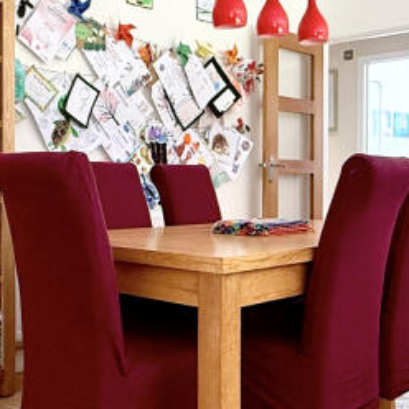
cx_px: 153
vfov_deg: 33.4
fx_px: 682
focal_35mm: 51
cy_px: 185
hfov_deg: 33.2
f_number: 2.2
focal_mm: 2.22
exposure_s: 1/99
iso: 320
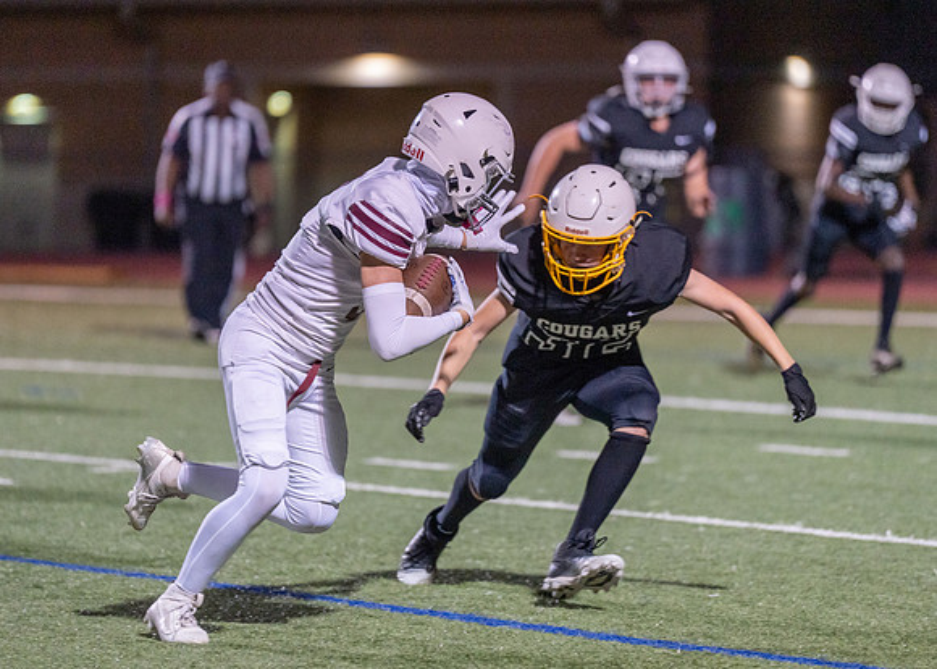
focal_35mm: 238
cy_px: 298
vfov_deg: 6.0
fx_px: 6341
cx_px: 464
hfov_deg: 8.5
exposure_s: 1/1000
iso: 2000
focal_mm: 200
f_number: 2.8
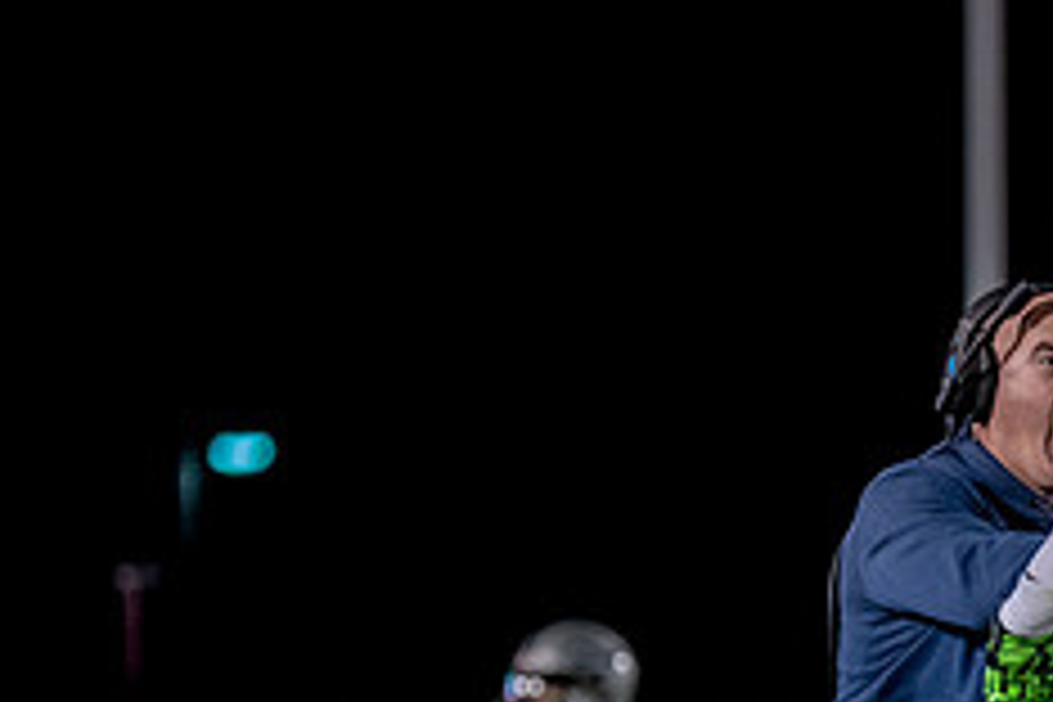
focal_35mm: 442
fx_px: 12927
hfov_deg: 4.6
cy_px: 855
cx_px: 1278
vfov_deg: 3.1
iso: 4000
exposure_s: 1/1000
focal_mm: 153
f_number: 2.8
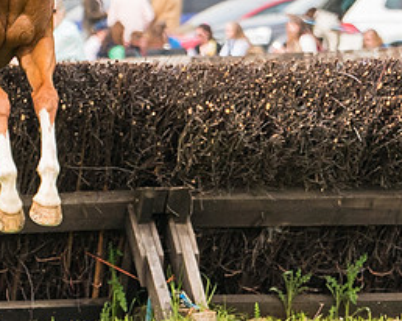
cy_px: -20
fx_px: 11080
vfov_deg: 1.7
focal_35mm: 932
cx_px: 31
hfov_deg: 2.1
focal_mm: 135
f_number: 4
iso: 400
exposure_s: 1/2000
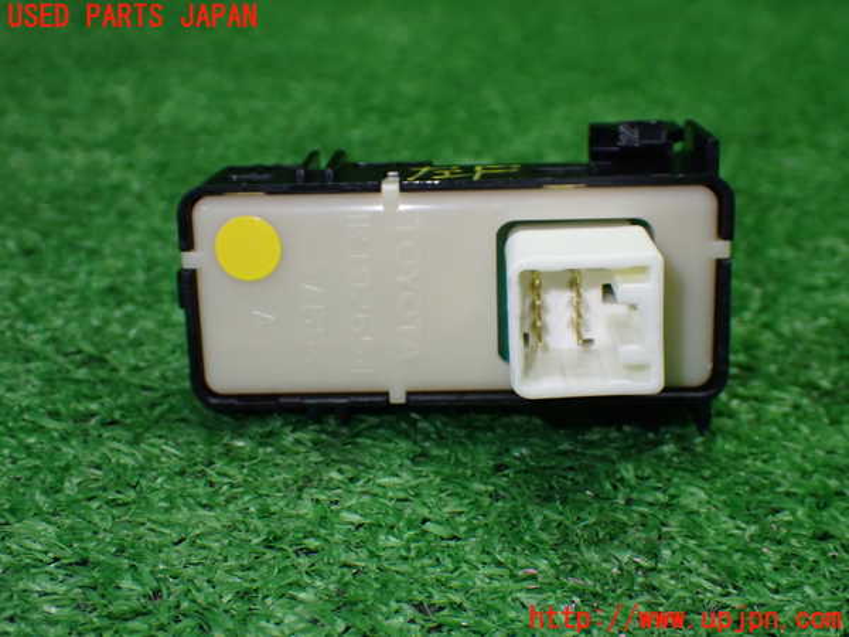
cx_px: 424
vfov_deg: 29.1
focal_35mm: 50
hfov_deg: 38.2
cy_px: 318
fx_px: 1226
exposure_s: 1/200
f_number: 3.2
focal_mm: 9.01
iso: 800
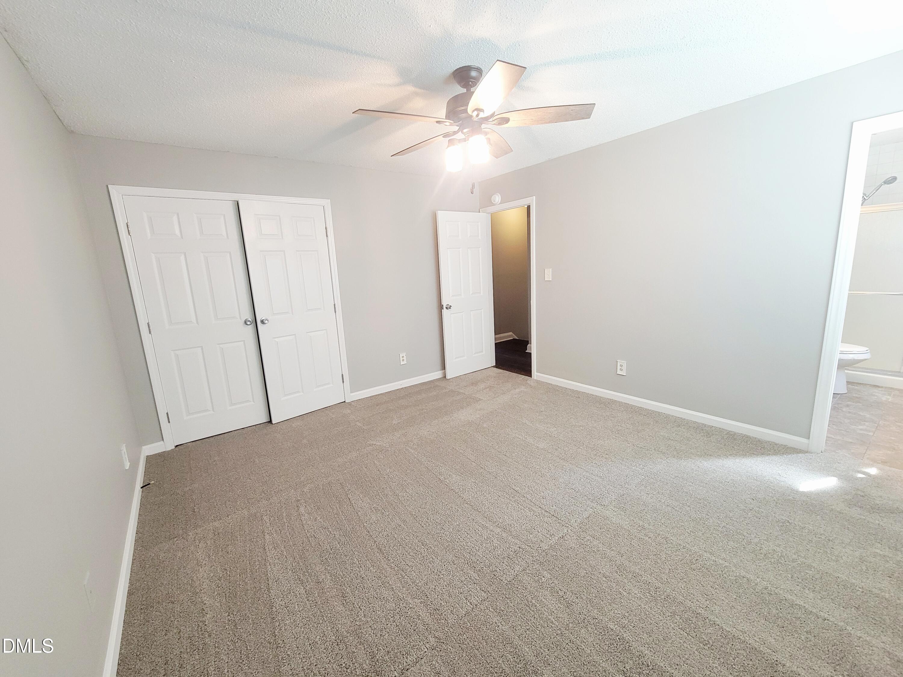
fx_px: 339
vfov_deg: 89.9
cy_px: 338
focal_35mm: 13
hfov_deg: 106.2
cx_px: 452
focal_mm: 2.2
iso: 320
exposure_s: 1/60.2
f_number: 2.2
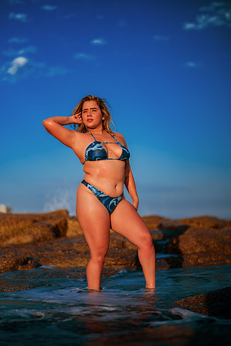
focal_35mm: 59
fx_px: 567
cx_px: 116
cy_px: 175
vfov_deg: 33.9
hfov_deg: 23.0
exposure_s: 1/8000
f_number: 1.4
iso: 100
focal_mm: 58
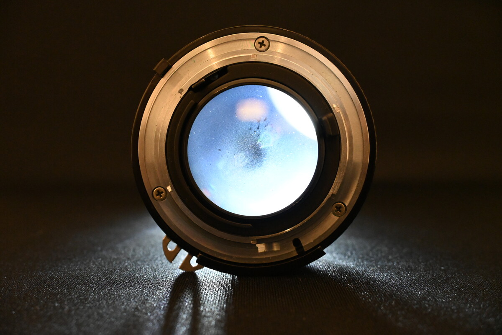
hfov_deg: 56.1
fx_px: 471
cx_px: 251
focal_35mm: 34
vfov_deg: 39.1
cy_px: 168
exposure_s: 1/160
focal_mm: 22.5
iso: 5000
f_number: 6.3
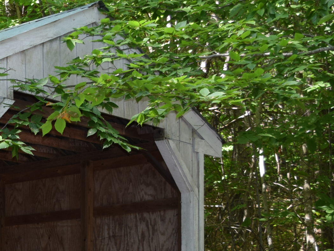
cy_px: 262
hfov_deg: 18.2
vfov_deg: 14.1
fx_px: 997
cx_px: -54
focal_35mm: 103
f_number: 5.6
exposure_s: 1/125
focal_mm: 25
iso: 400
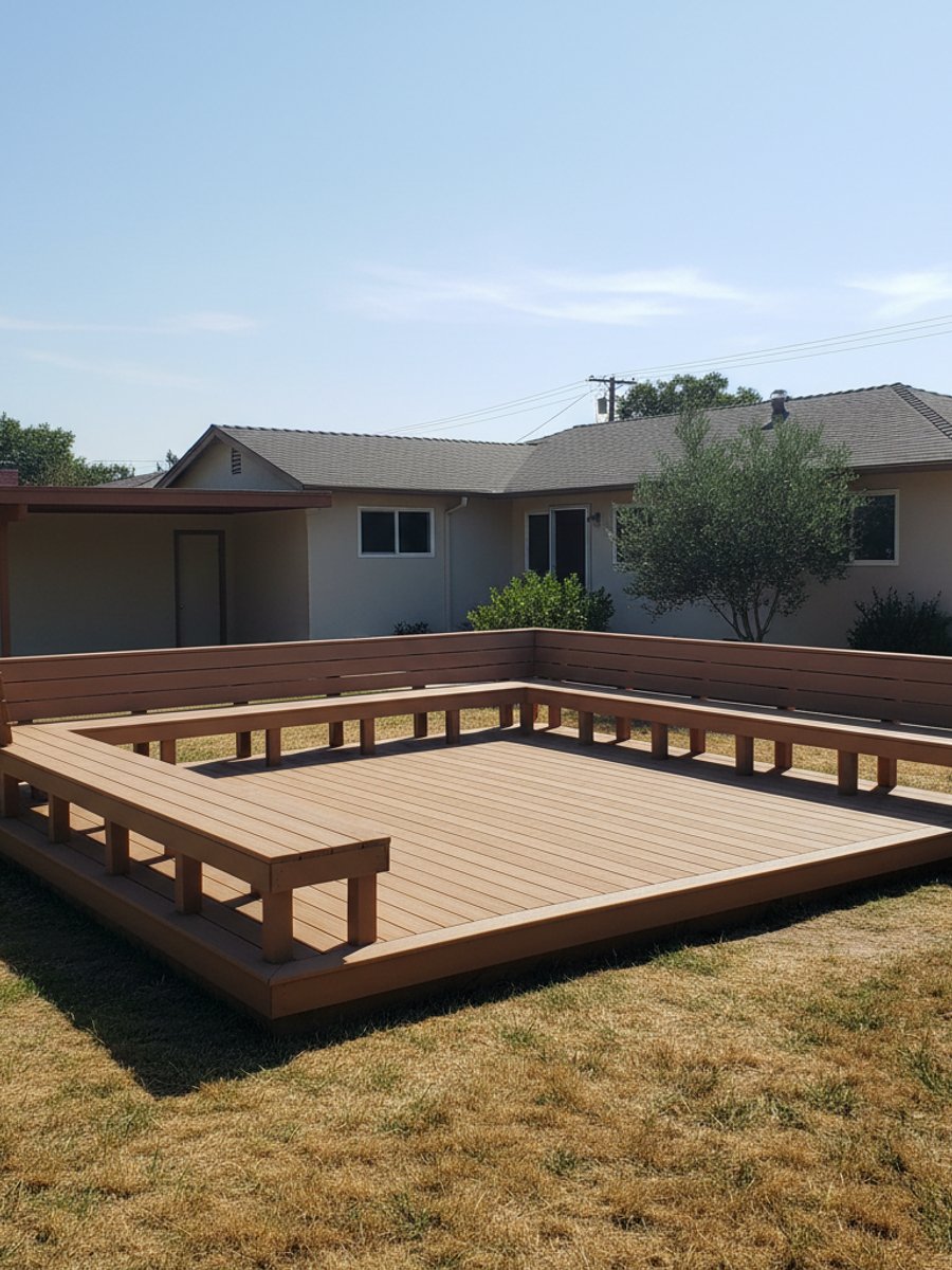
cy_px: 635
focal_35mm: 24
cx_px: 476
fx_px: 880
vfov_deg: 71.6
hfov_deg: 56.8
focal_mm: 6.8
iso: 413
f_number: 1.78
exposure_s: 1/812
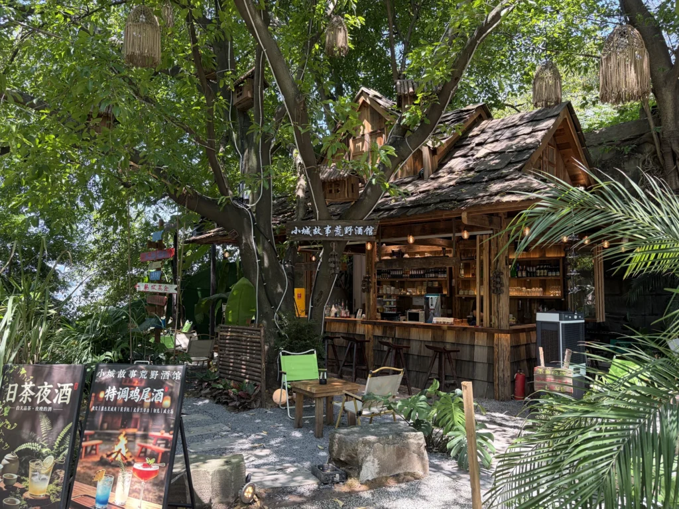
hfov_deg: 67.3
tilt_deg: +4.3
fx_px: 510
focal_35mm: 26
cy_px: 254
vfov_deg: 53.1
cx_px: 340
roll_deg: -0.4
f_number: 1.6
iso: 80
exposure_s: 1/200
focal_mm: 5.96
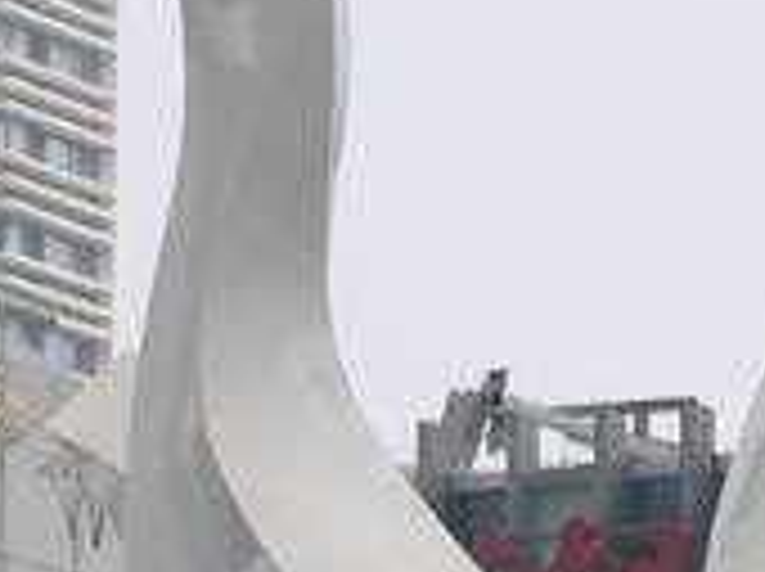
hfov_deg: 4.3
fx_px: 10284
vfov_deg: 3.2
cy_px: 838
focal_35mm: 466
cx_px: 729
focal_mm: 33
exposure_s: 1/320
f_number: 9
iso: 160
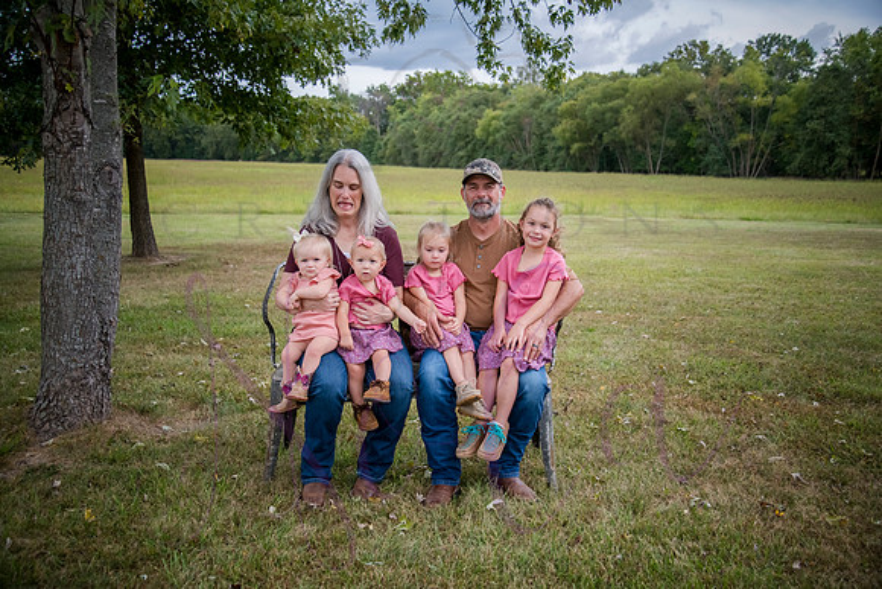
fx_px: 784
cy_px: 294
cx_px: 441
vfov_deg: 41.1
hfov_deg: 58.7
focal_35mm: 32
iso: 400
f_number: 4
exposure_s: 1/640
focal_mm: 32
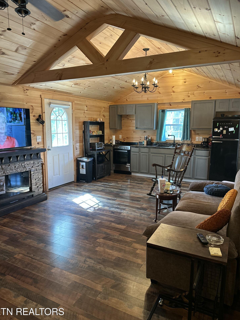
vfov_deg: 69.4
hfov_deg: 54.9
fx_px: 231
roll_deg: -0.9
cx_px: 118
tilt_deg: -7.4
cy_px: 160
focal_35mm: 25
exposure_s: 1/60
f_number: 1.78
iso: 320
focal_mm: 6.86
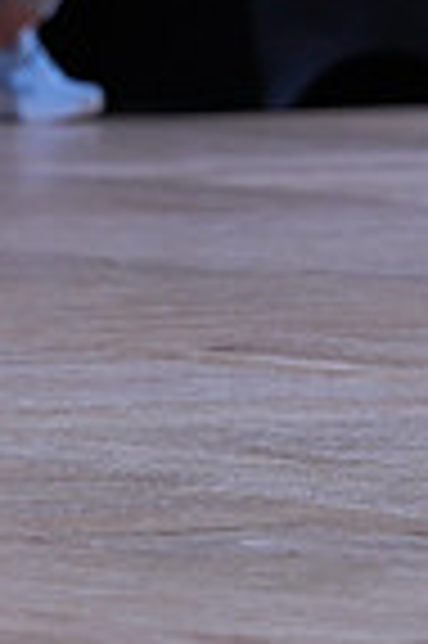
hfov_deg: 2.0
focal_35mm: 689
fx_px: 12316
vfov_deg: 3.0
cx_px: 637
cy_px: -527
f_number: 4
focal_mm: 170
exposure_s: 1/400
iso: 640
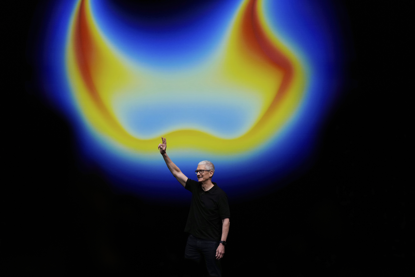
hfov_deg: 17.3
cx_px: 208
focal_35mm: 118
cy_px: 138
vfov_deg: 11.6
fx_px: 1360
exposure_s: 1/1250
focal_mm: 118
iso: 1600
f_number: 2.8
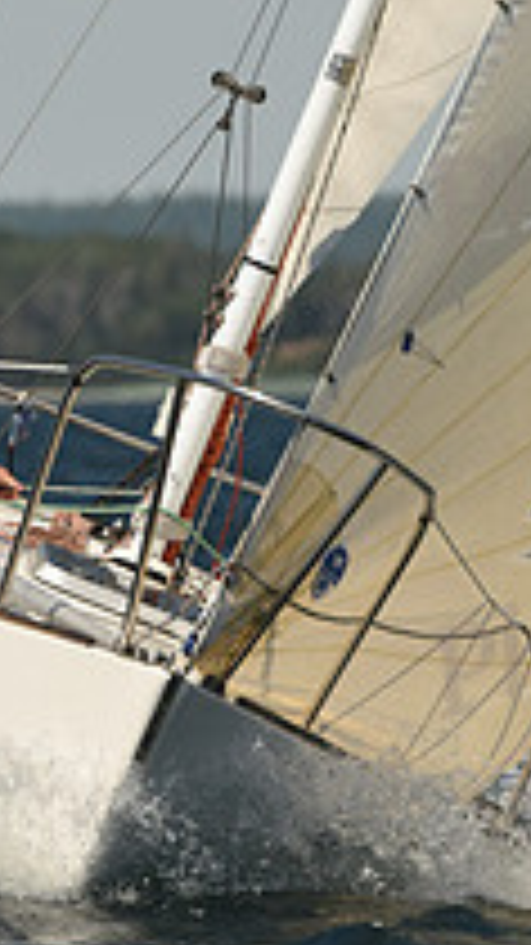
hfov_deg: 1.0
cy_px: 430
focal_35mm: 1159
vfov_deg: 1.9
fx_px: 29034
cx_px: 202
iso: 250
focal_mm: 400
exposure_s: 1/1000
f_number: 6.3
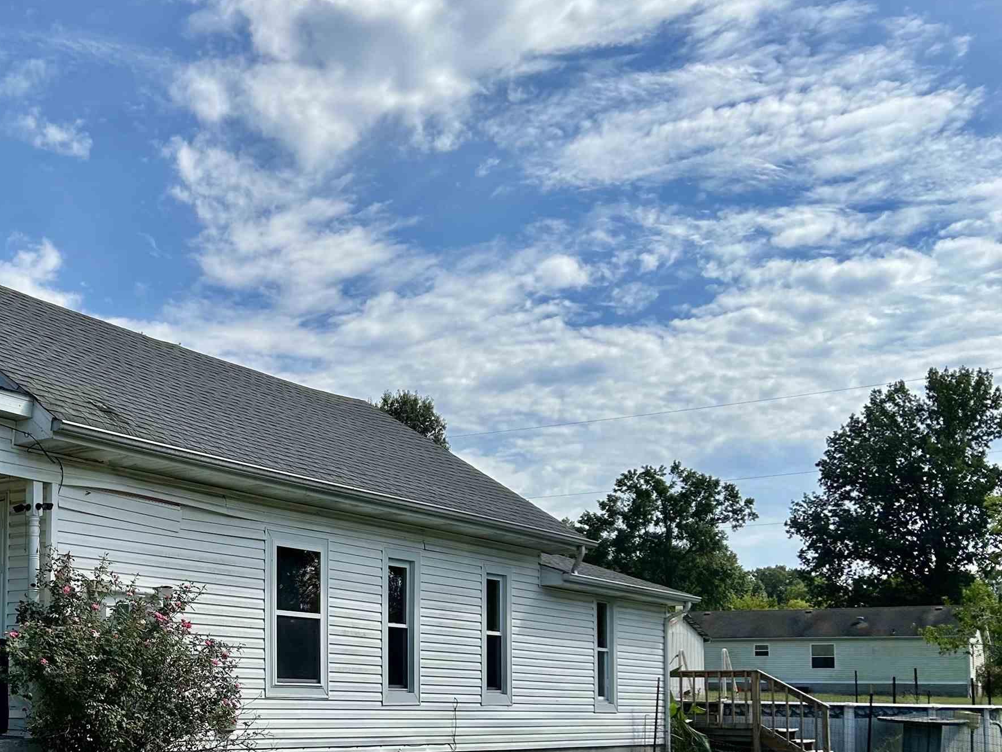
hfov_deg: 39.7
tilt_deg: +3.9
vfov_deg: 31.4
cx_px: 145
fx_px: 1302
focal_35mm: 45
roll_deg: -0.6
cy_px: 593
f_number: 1.5
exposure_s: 1/6211
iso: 50
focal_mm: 5.7
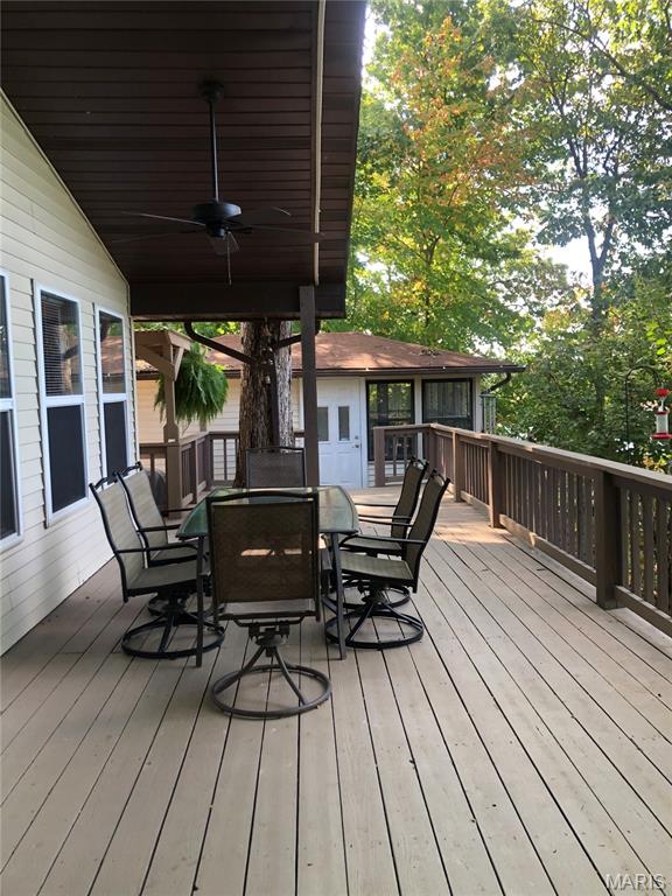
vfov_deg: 63.4
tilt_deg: -4.4
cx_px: 336
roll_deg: +2.0
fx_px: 725
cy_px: 448
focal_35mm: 28
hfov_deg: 49.7
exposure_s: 1/120
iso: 40
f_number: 1.8
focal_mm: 3.99
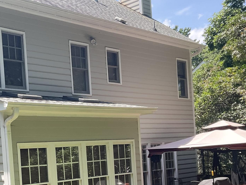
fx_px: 441
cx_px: 43
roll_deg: +3.5
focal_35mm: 62
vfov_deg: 23.0
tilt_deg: -2.3
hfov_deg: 30.3
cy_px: 167
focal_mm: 3
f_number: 1.8
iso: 16
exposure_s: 1/292
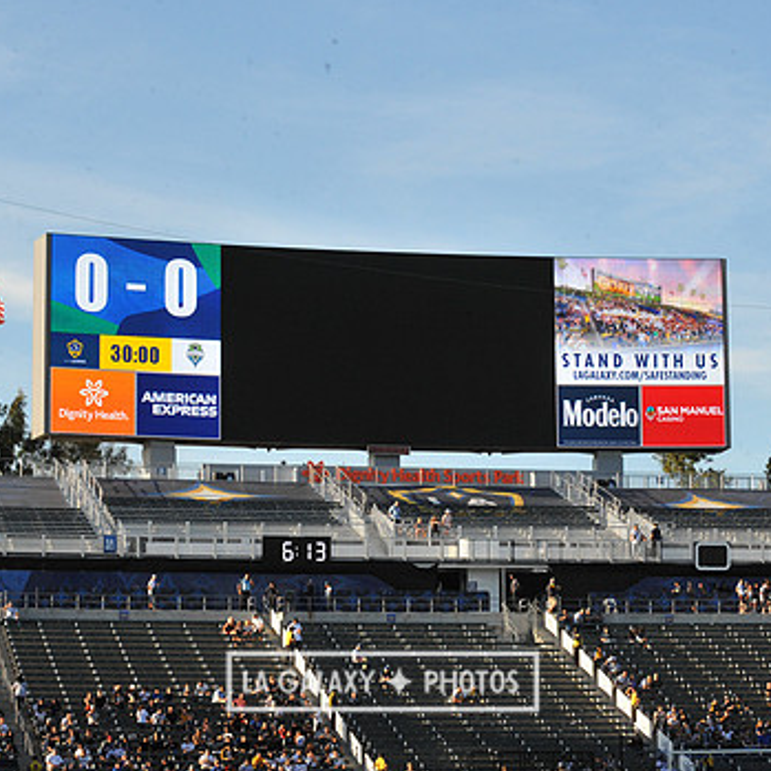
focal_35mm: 113
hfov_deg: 15.4
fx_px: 2847
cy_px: 349
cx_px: 382
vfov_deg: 15.4
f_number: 14
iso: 1600
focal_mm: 80
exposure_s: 1/800
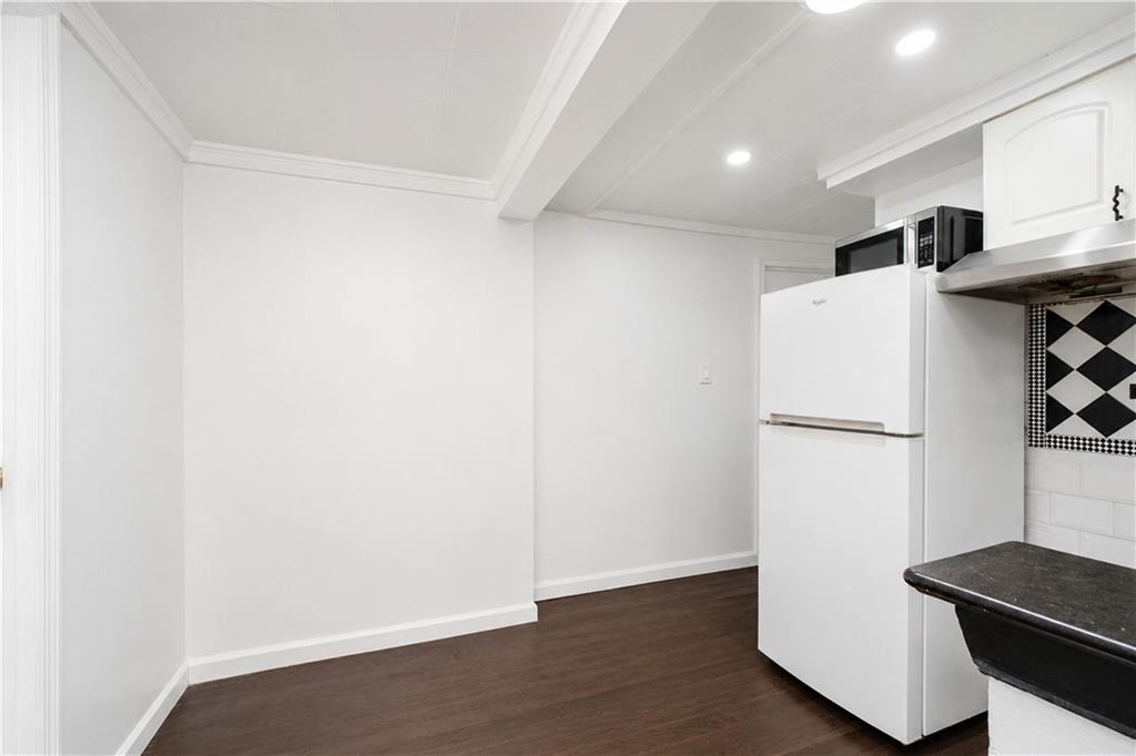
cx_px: 568
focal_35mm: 15
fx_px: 473
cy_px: 378
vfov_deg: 77.3
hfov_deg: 100.4
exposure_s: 1/80
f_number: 8
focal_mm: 10
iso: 1600
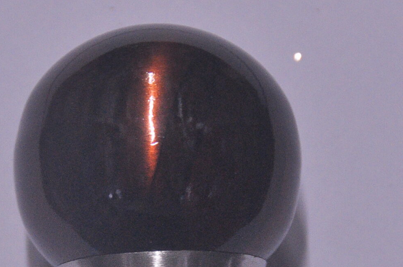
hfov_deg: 5.0
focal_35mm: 409
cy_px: 289
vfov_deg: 3.3
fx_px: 4576
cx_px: 141
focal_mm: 105
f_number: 5.3
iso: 1250
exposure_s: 1/60
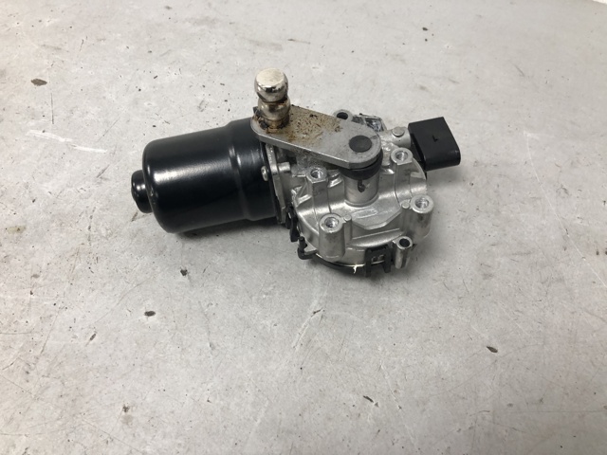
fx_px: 491
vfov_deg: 49.7
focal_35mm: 28
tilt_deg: -55.2
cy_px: 228
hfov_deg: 63.4
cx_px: 304
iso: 32
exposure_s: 1/25
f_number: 1.8
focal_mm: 4
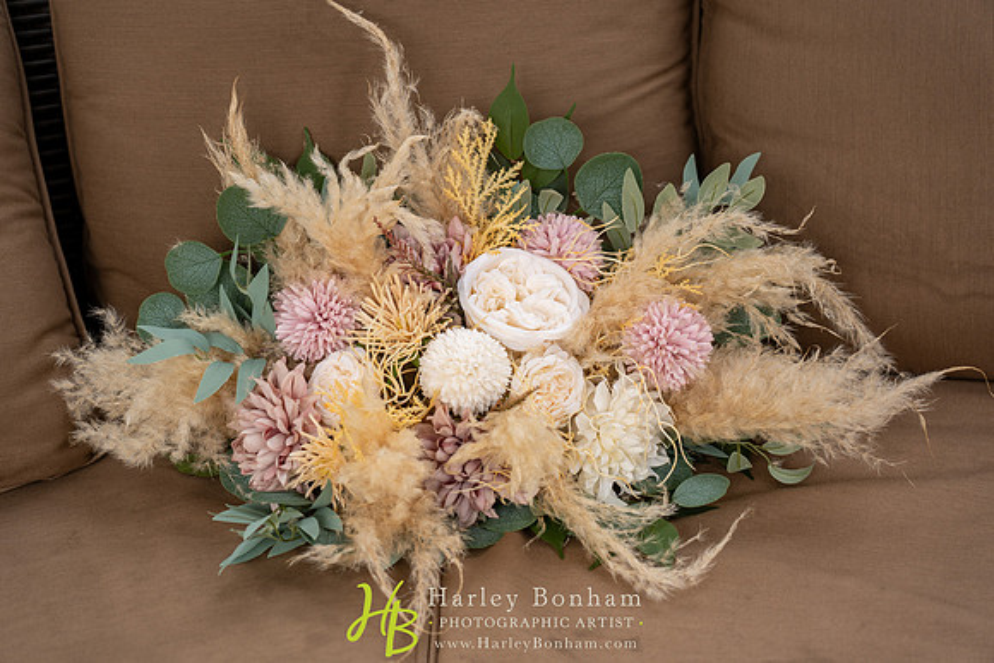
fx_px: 2568
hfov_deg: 21.9
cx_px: 497
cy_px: 332
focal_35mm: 93
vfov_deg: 14.7
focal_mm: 93
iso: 100
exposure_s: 1/200
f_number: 4
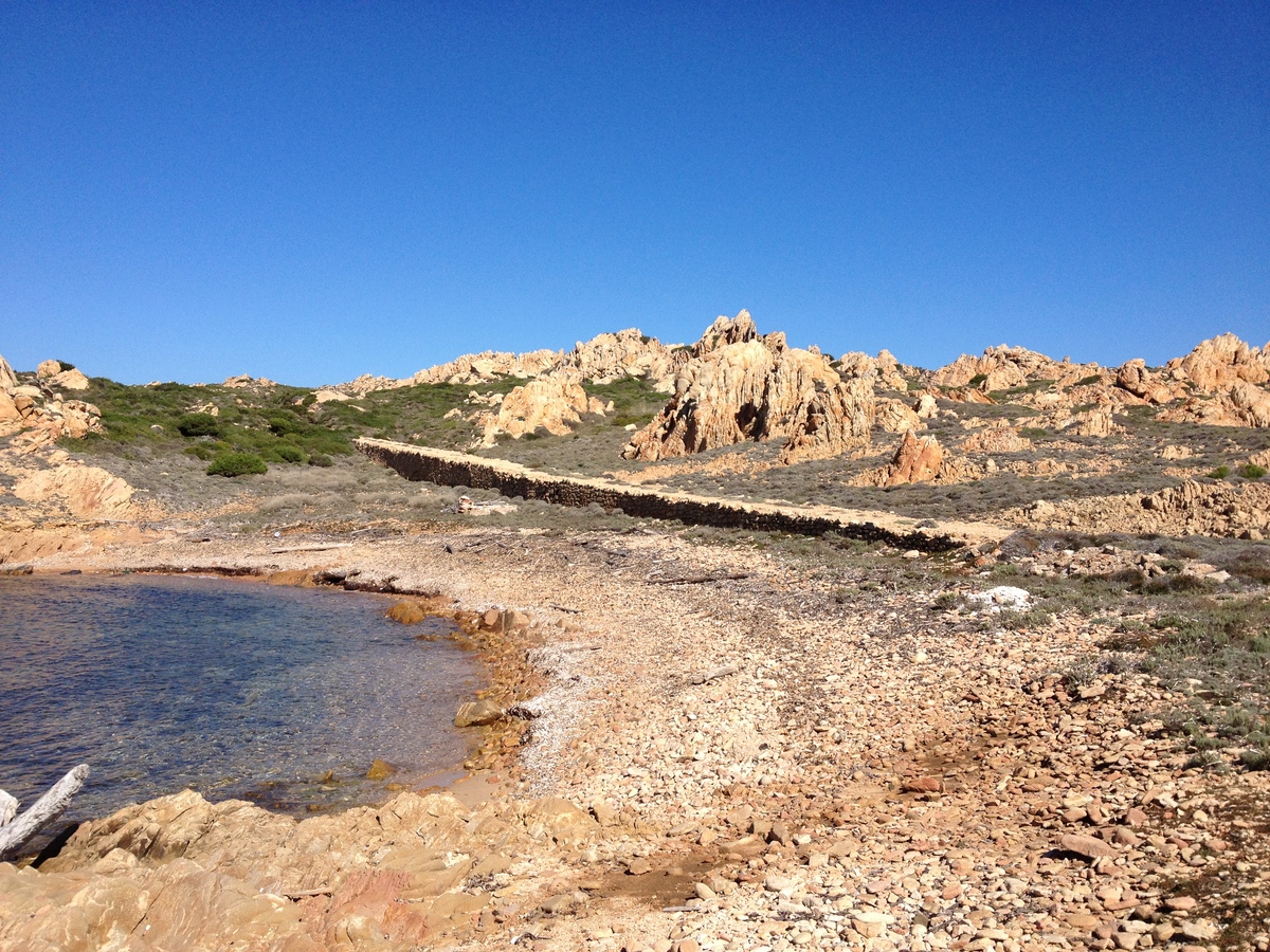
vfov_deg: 40.7
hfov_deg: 52.6
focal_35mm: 35
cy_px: 476
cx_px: 635
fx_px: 1284
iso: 64
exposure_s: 1/2404
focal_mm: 4.28
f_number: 2.4
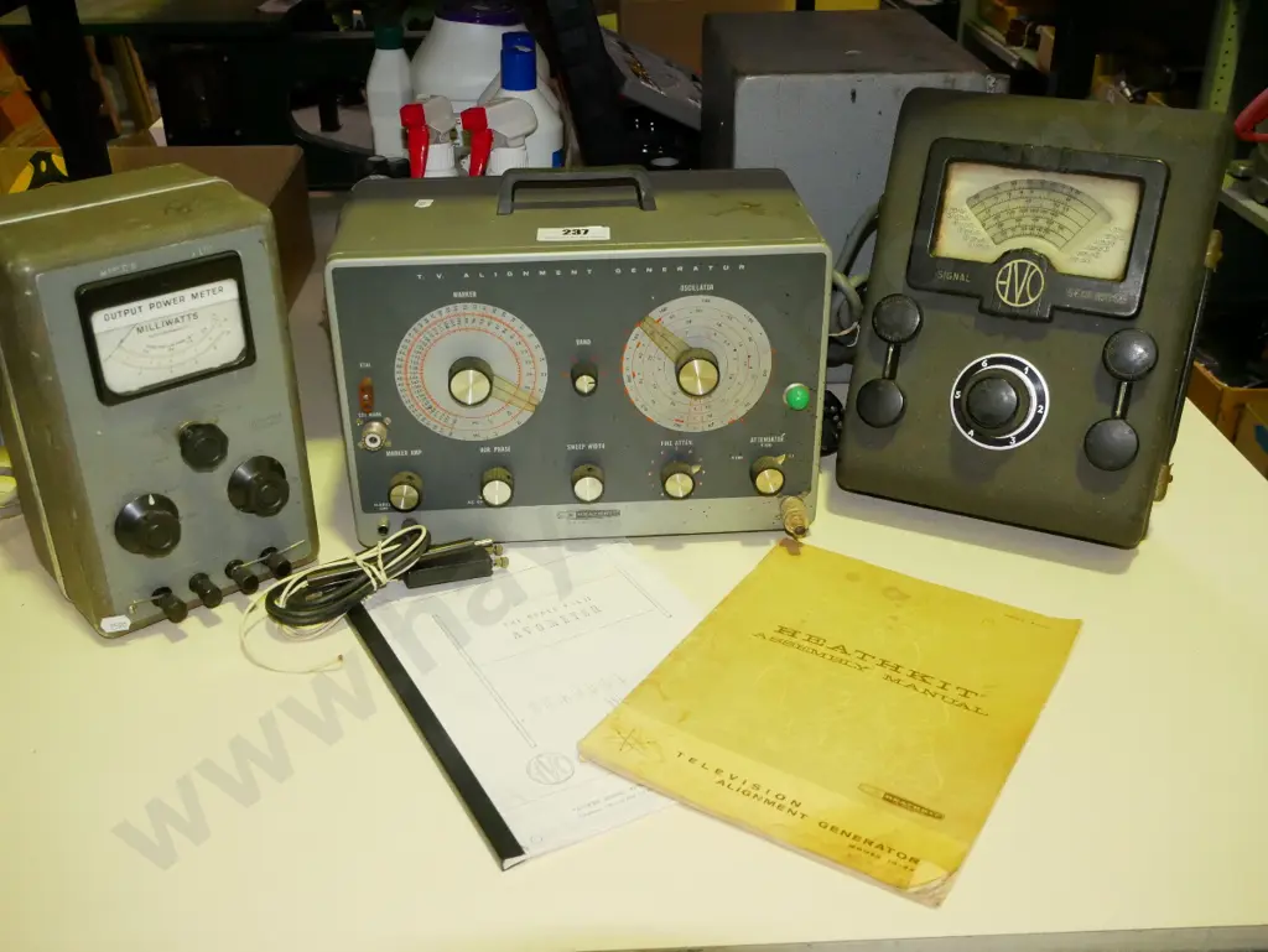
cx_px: 634
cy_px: 476
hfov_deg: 53.9
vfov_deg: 41.8
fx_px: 1246
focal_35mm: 34
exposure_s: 1/160
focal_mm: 17
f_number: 5.6
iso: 3200
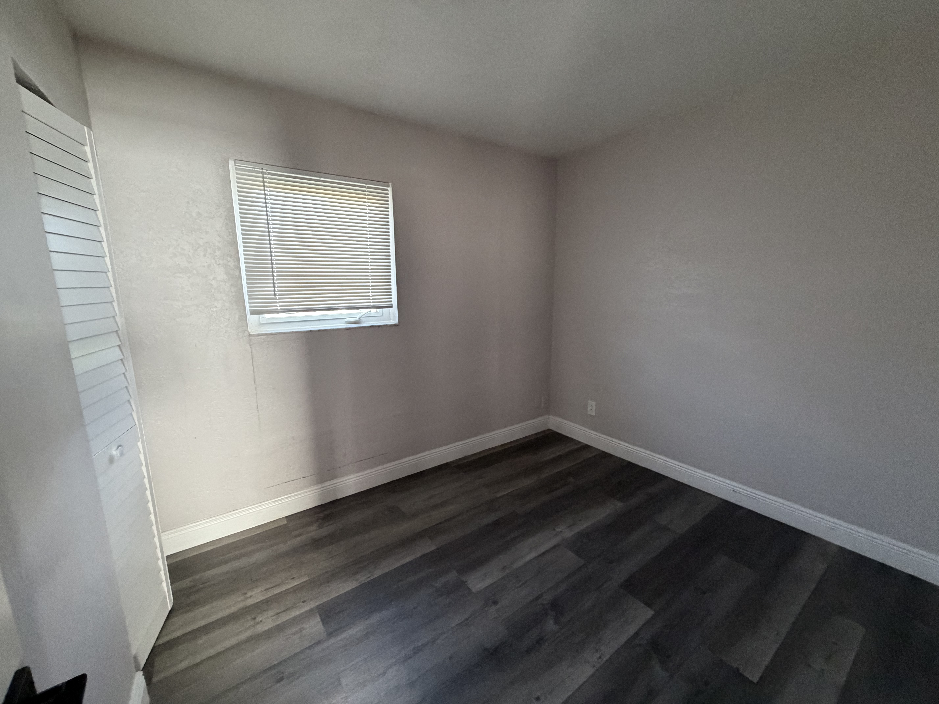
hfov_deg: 102.1
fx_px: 380
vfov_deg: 85.7
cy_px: 352
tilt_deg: -11.0
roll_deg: +1.1
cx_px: 470
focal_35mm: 14
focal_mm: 2.22
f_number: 2.2
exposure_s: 1/60
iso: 500
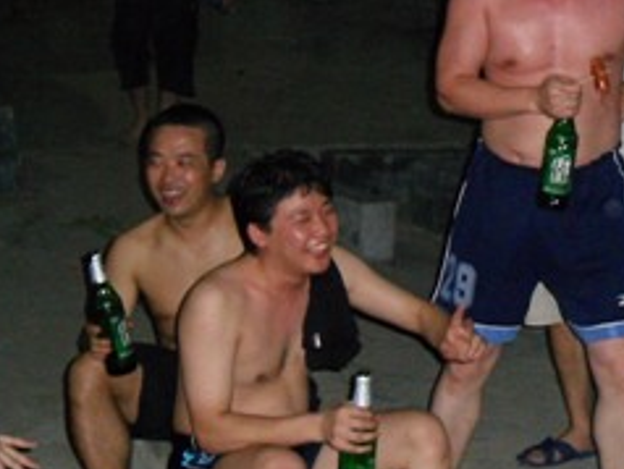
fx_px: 2003
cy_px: 102
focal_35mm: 111
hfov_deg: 17.5
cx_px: 517
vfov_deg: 13.3
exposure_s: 1/60
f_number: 4
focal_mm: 10.6
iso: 640
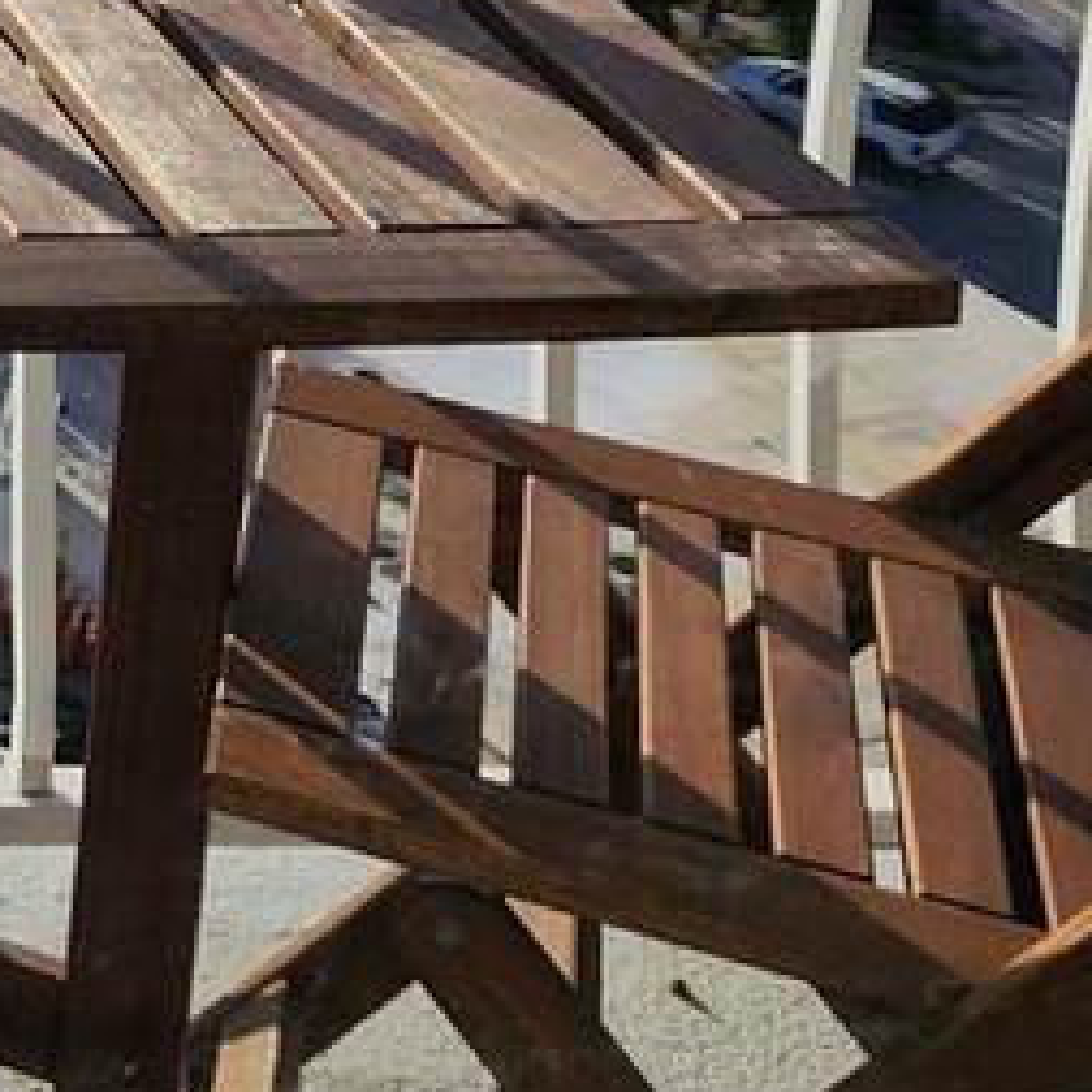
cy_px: -609
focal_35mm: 103
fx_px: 3676
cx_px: -1014
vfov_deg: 15.4
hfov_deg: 14.4
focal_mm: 5.4
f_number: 1.8
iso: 20
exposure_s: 1/2180
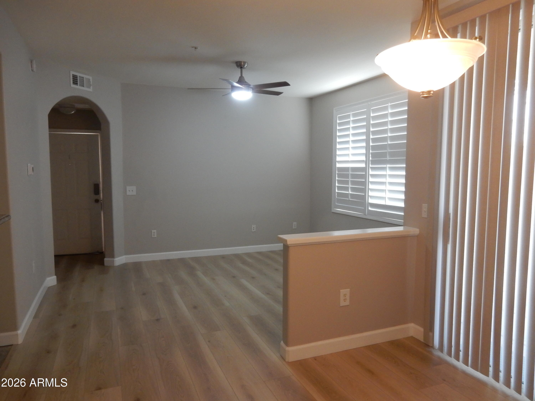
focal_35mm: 25
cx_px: 268
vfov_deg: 54.9
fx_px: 386
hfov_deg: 69.4
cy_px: 200
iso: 320
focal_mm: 4.5
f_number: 3.7
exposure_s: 1/30
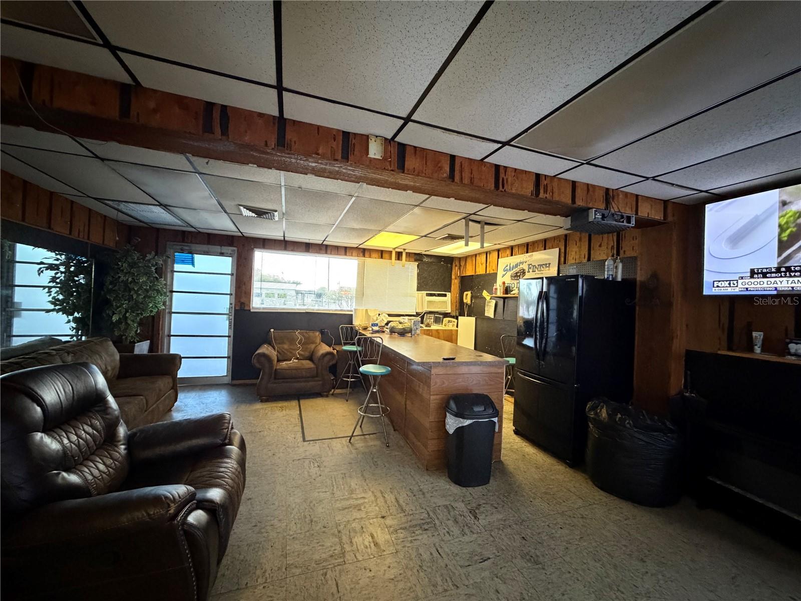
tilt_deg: -0.5
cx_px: 400
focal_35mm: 14
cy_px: 300
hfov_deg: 102.1
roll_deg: -2.7
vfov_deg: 85.7
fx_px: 324
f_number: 2.2
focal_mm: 2.22
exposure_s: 1/40
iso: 1000
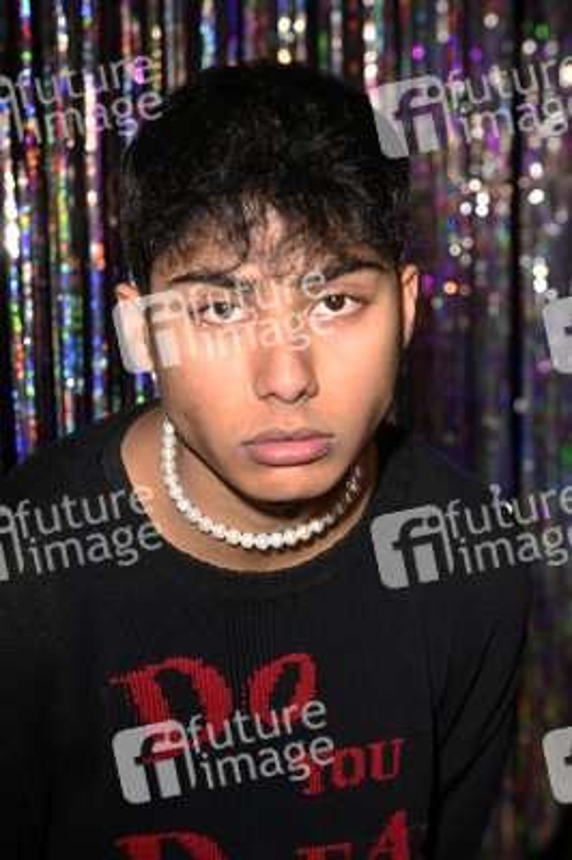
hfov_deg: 22.6
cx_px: 286
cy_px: 430
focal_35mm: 60
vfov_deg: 33.4
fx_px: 1432
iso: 2000
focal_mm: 60
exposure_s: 1/60
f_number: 5.6
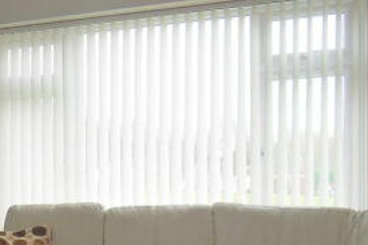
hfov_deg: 35.5
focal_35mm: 53
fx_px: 541
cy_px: 218
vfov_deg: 24.8
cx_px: 42
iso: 120
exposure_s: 1/30
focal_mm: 4.2
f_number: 3.3
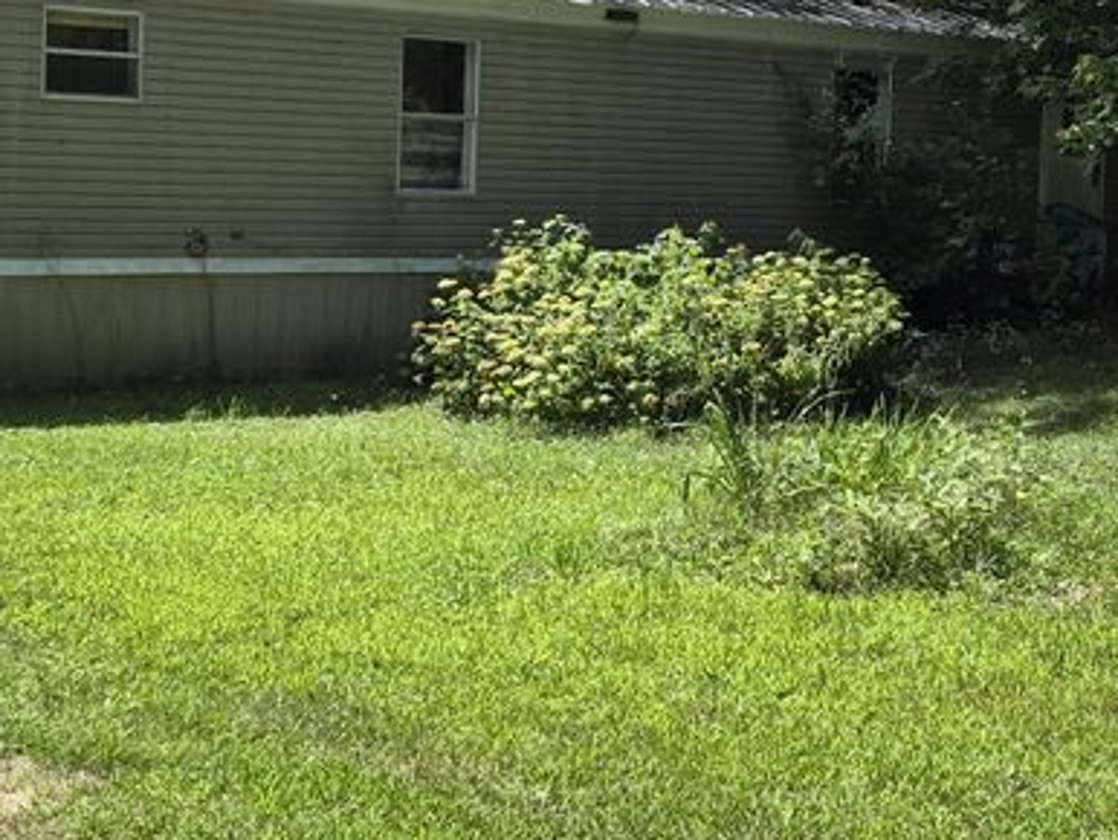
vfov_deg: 23.8
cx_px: 689
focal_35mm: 61
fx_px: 1971
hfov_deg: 31.5
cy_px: 203
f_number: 1.8
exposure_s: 1/3504
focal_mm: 5.4
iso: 80
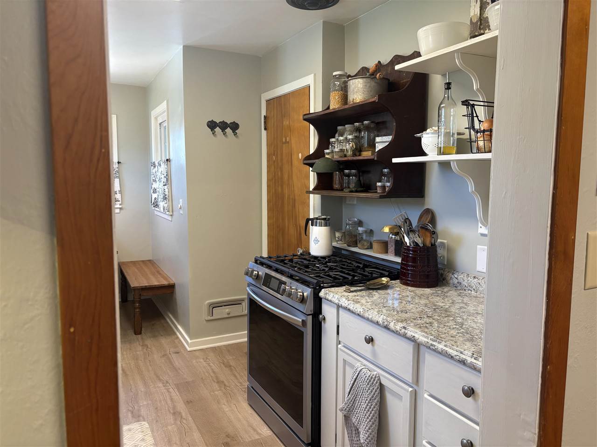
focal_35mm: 26
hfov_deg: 67.3
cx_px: 298
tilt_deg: -6.5
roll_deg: +0.7
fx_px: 448
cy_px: 224
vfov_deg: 53.0
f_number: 1.6
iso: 125
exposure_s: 1/120
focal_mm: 5.96
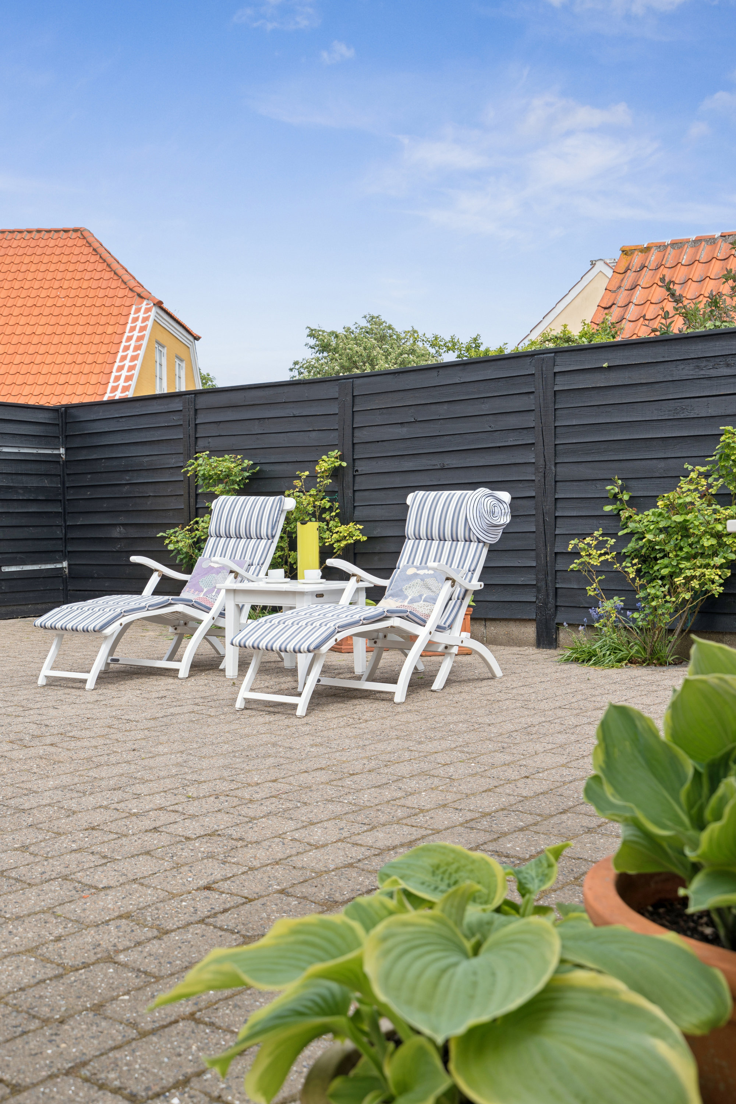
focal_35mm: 35
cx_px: 368
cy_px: 552
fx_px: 1073
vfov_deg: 54.4
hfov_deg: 37.9
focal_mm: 35
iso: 100
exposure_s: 1/200
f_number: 7.1
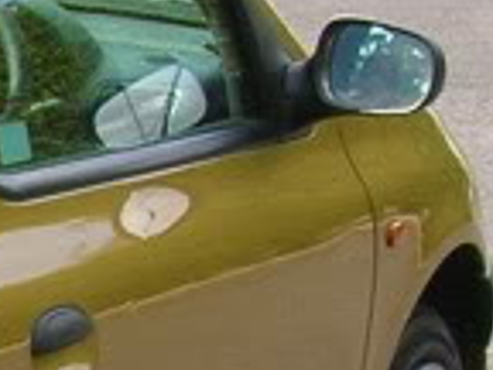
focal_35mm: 242
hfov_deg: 7.5
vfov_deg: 6.1
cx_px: -763
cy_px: 562
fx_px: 3447
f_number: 4.9
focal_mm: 5.7
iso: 50
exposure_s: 1/126
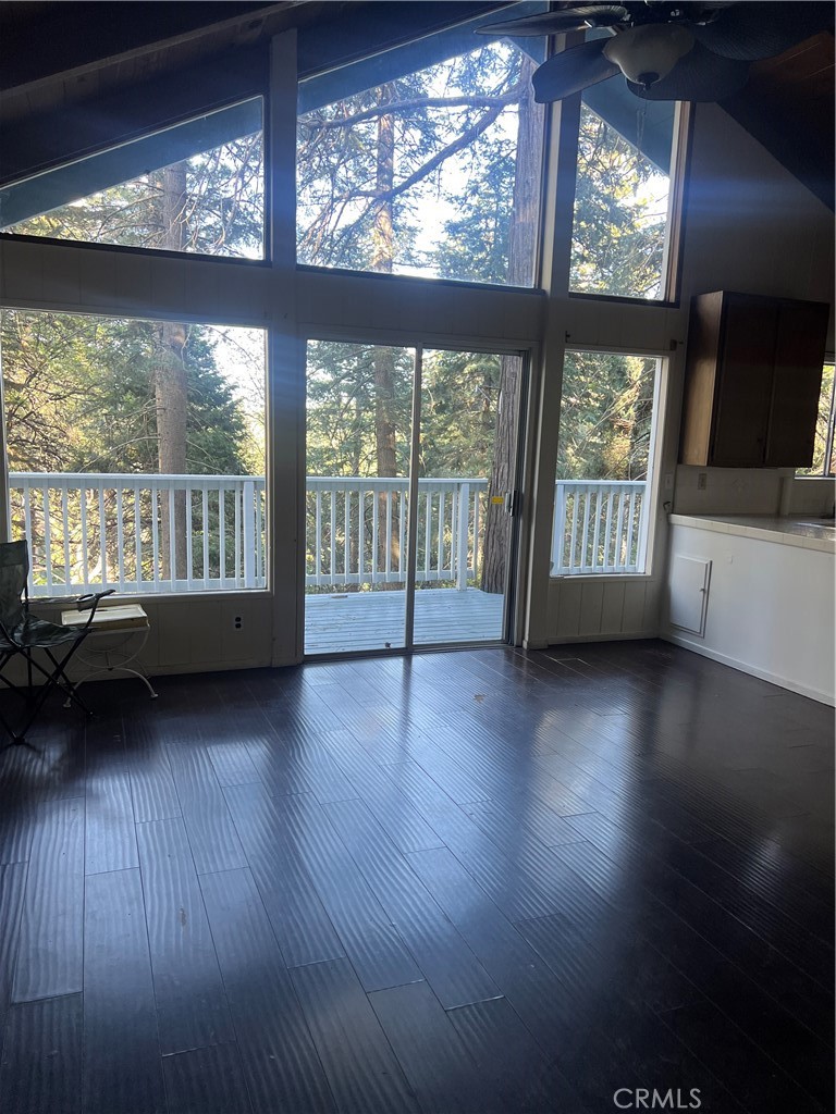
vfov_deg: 67.3
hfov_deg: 53.1
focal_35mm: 26
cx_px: 418
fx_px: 837
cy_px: 557
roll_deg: -2.1
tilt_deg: -8.4
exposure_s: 1/121
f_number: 1.5
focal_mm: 5.7
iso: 100
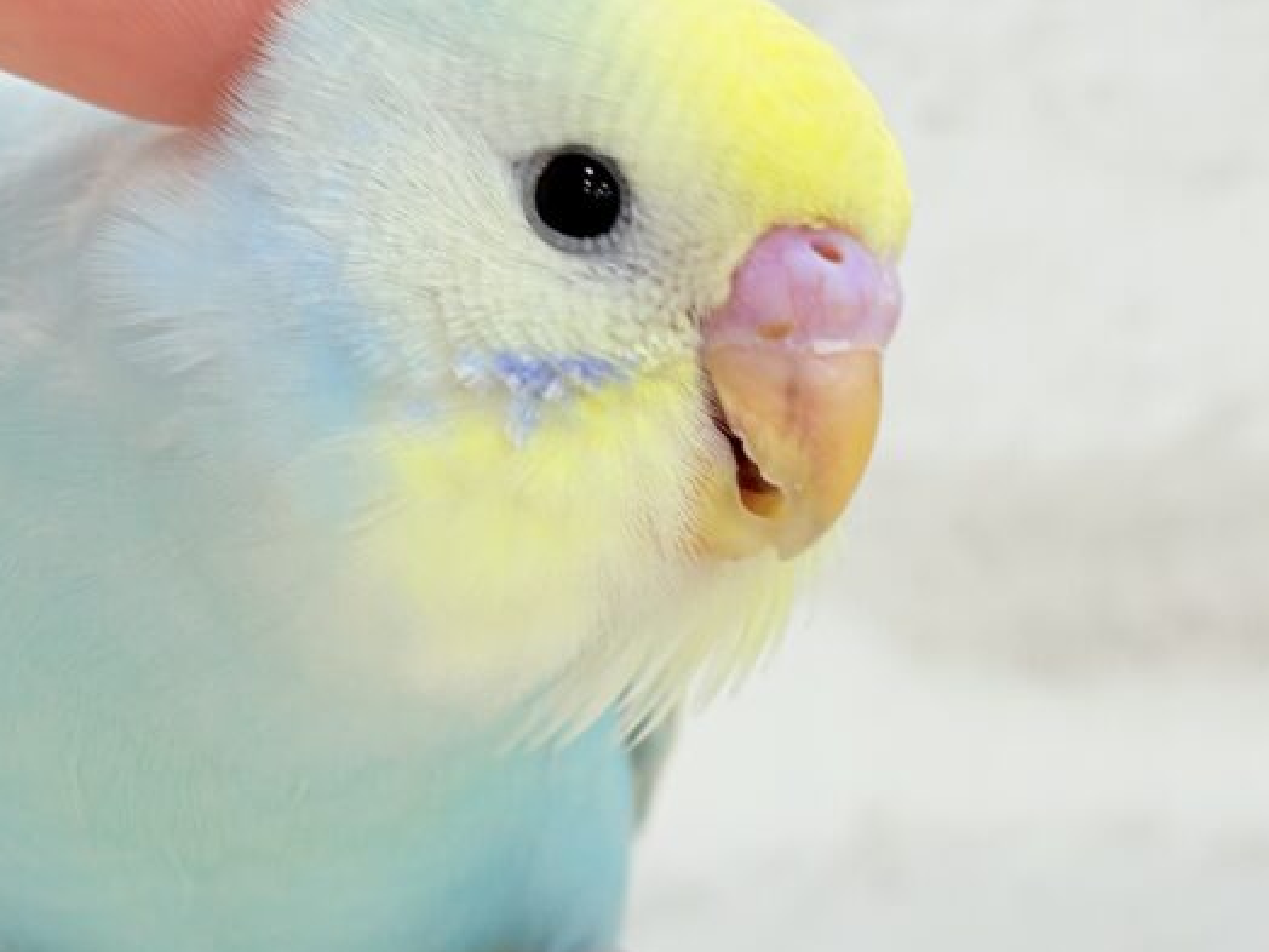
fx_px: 4362
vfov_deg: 12.4
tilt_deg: -5.2
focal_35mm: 119
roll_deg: +4.5
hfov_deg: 16.5
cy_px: 426
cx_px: 697
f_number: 1.6
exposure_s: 1/50
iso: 32
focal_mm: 5.96
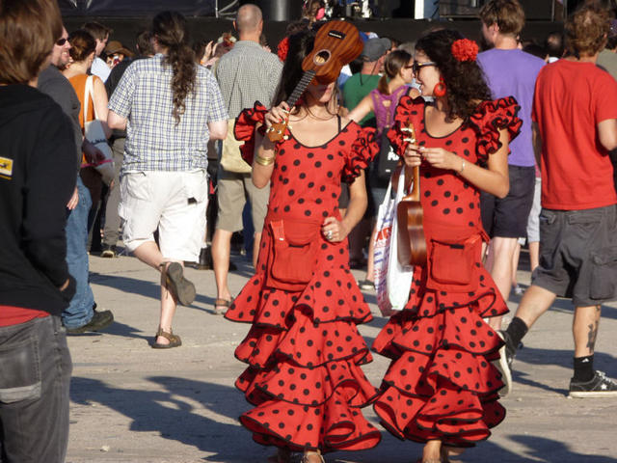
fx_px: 4741
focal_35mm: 266
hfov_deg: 7.4
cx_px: 308
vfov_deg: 5.6
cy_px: 232
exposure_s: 1/250
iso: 100
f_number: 5.6
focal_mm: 47.7
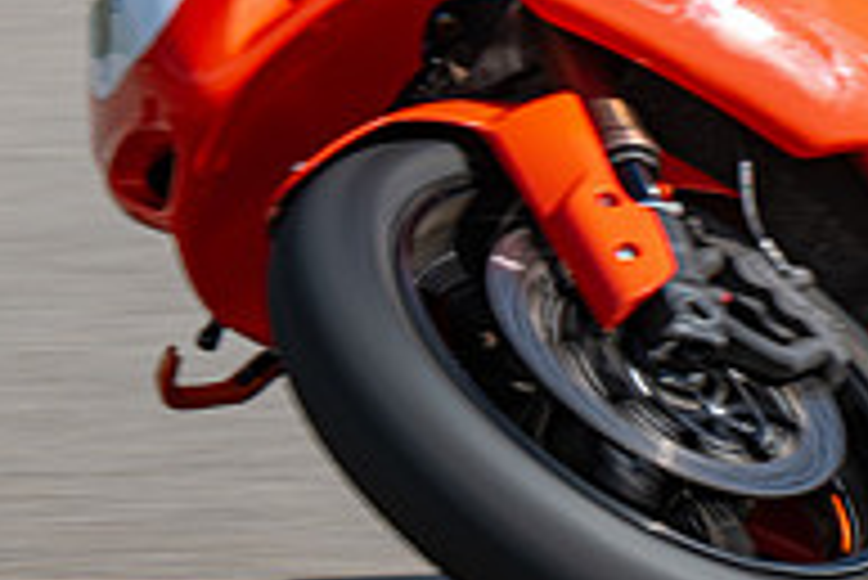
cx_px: 855
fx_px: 51321
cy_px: -273
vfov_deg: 0.6
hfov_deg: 1.0
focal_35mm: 2127
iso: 125
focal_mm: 600
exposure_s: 1/160
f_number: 16
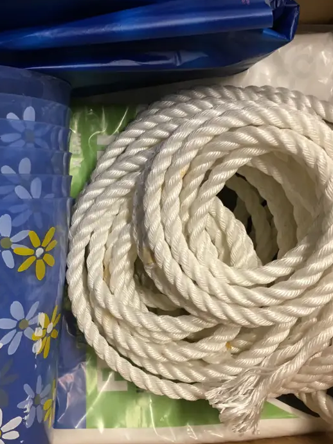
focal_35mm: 43
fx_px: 552
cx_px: 99
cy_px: 219
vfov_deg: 43.9
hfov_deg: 33.2
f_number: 2.2
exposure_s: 1/17
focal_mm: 4.15
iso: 40
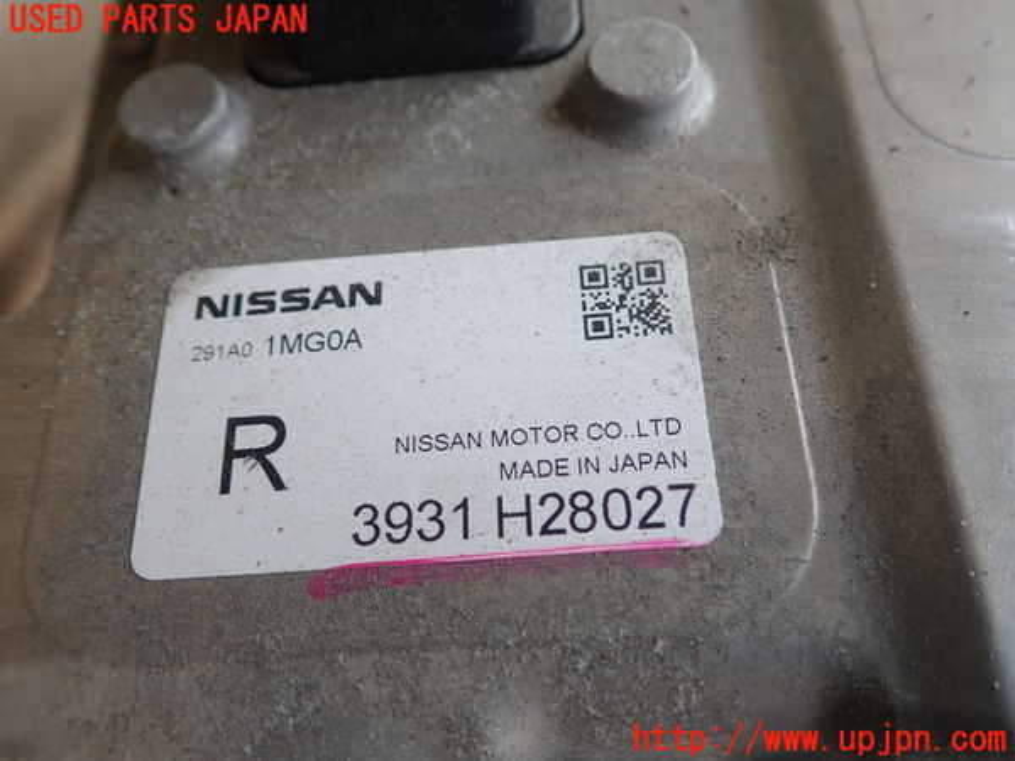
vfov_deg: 46.8
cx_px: 508
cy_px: 380
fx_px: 880
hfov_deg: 60.0
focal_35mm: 30
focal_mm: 5.5
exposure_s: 1/125
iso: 100
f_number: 2.3
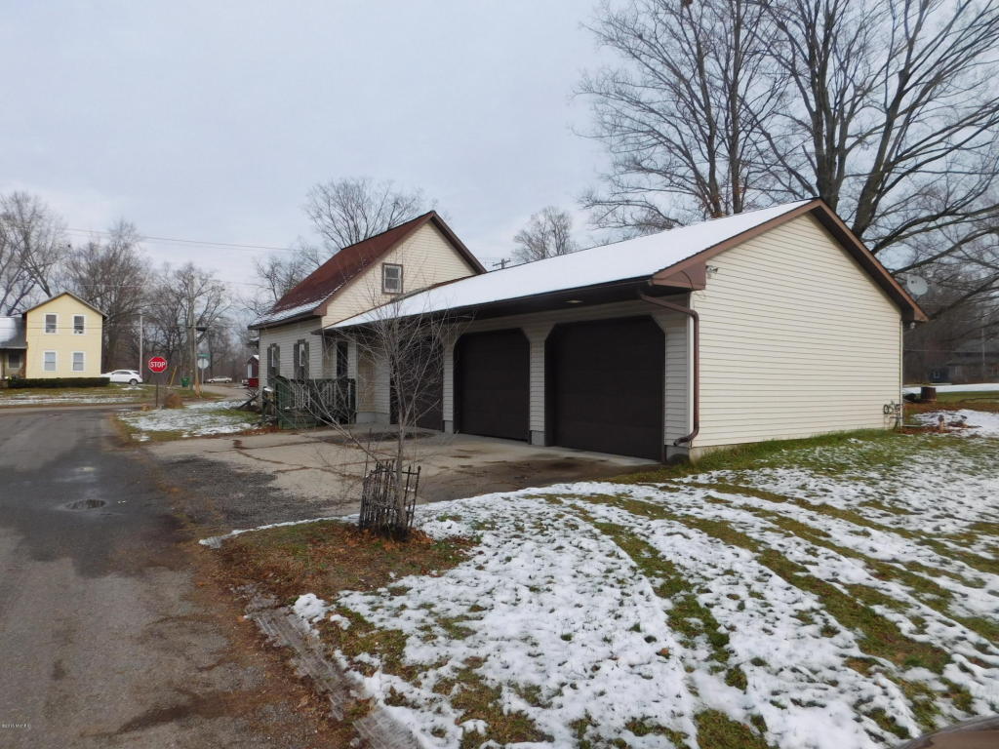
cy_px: 374
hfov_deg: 73.9
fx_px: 664
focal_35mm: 23
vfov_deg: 58.9
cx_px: 500
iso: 125
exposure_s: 1/1500
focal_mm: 4
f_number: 3
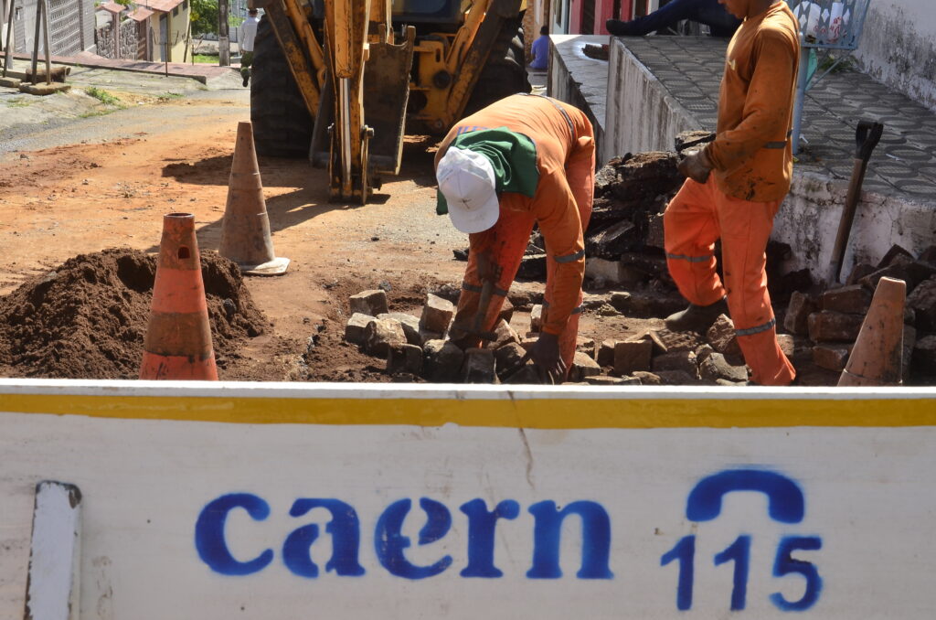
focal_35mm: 57
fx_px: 1479
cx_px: 468
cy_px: 310
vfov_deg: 23.7
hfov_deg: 35.1
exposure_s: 1/125
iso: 400
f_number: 18
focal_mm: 38
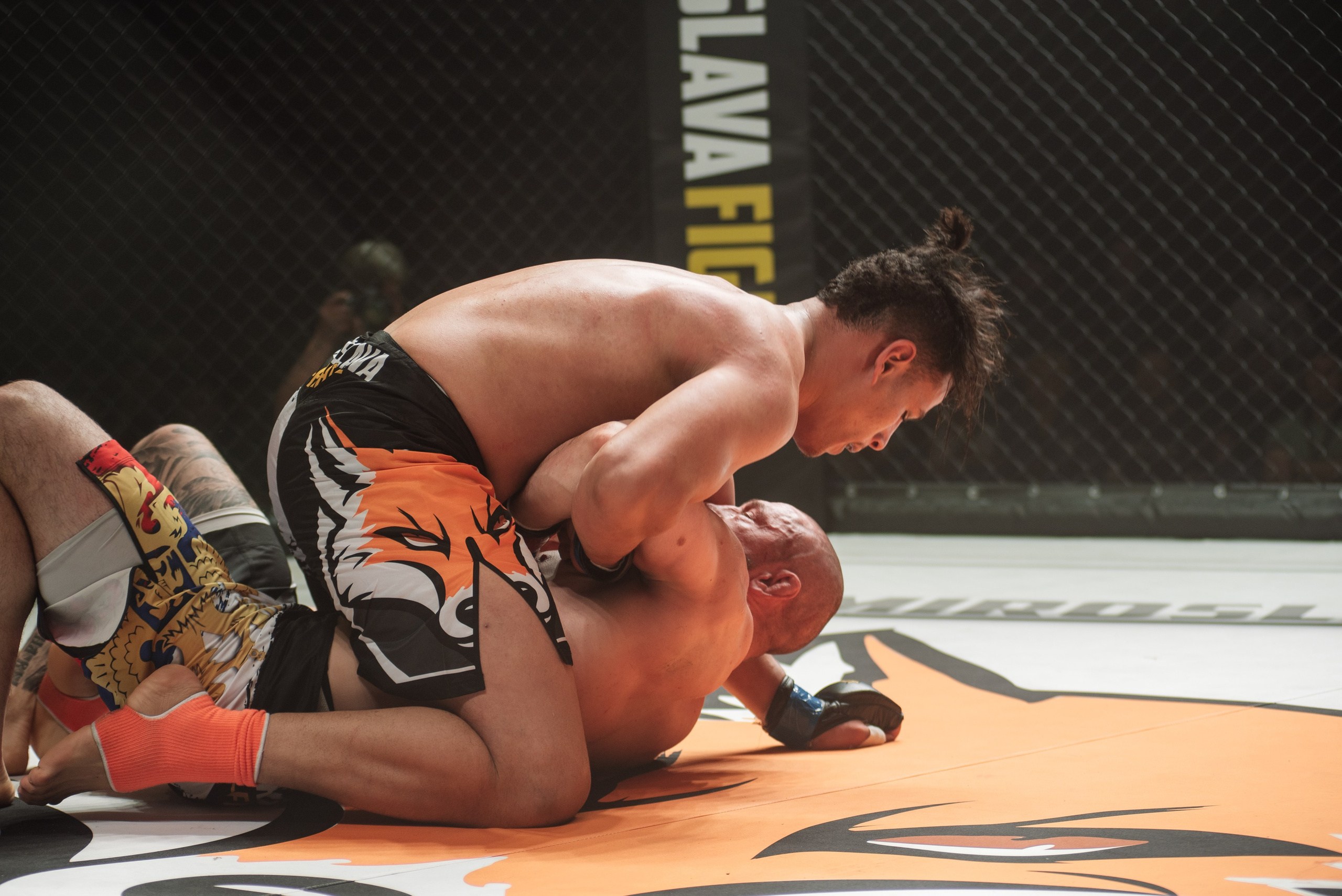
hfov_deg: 25.4
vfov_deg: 17.1
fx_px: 2983
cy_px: 448
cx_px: 671
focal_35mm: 80
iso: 250
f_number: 4
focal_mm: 80
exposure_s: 1/320
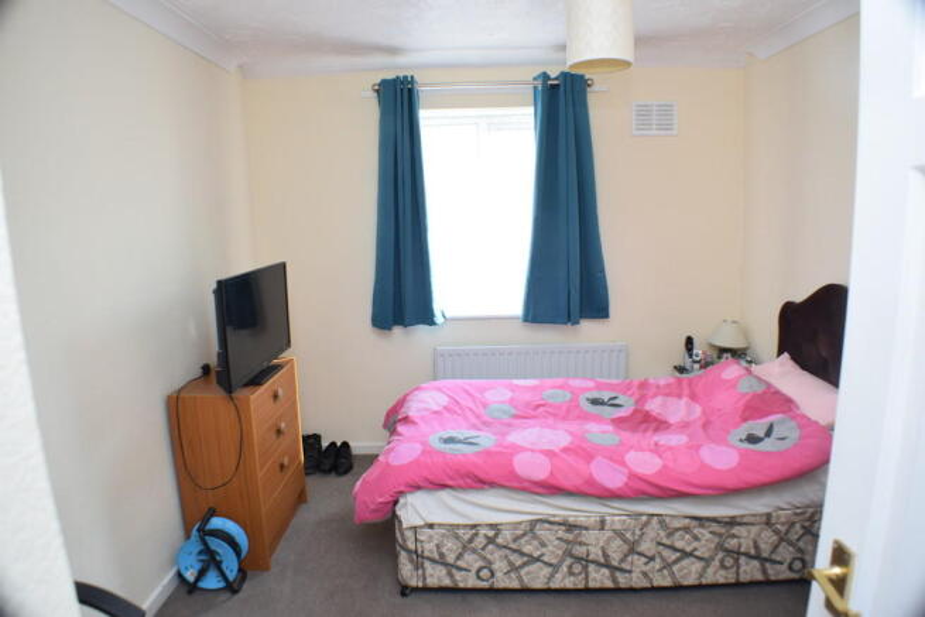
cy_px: 308
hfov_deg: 67.4
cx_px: 462
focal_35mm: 27
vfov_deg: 48.0
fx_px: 694
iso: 400
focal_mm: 18
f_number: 5
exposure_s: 1/100
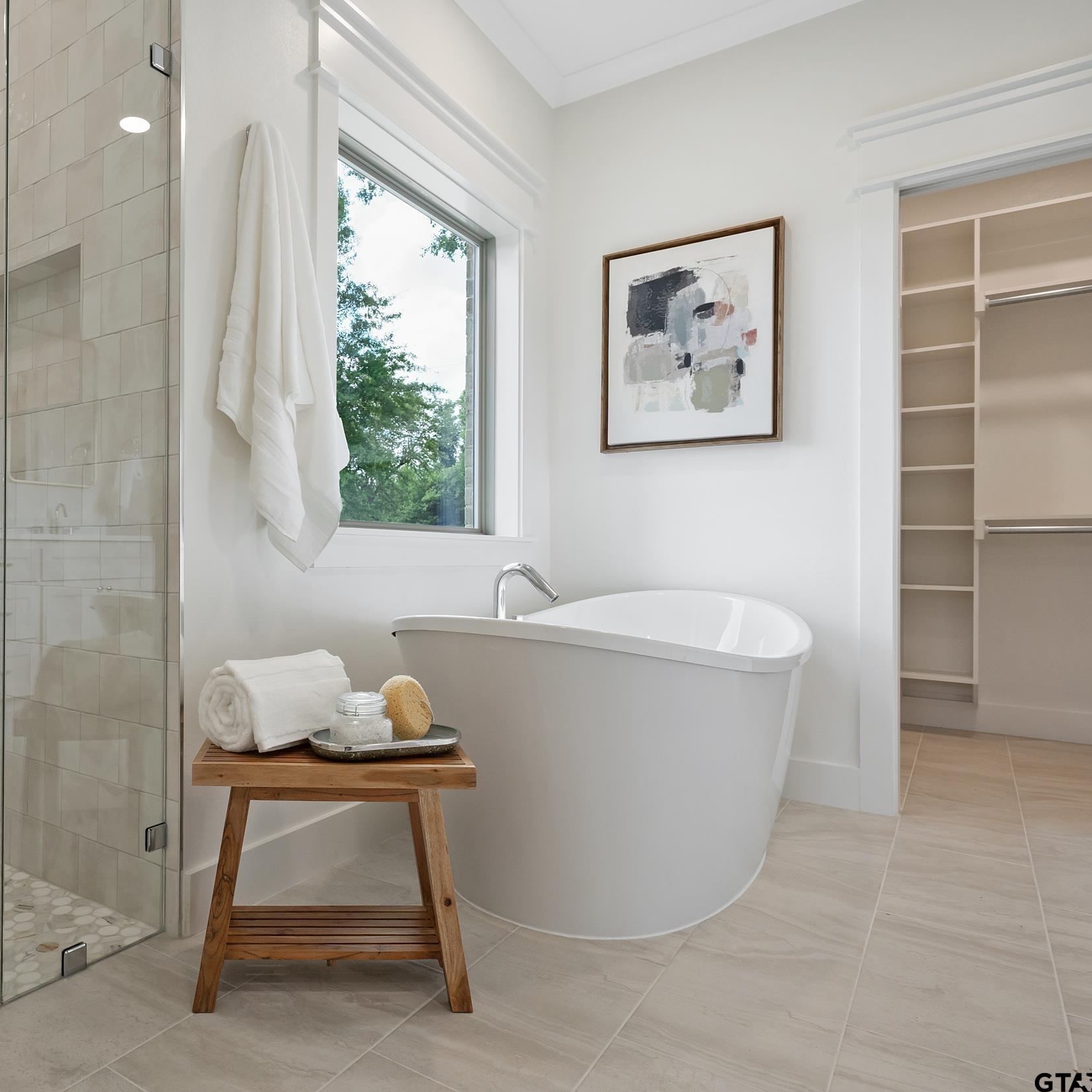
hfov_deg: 64.5
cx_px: 318
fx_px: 821
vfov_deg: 67.3
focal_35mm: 23
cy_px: 545
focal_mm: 18
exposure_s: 1/50
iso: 800
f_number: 8
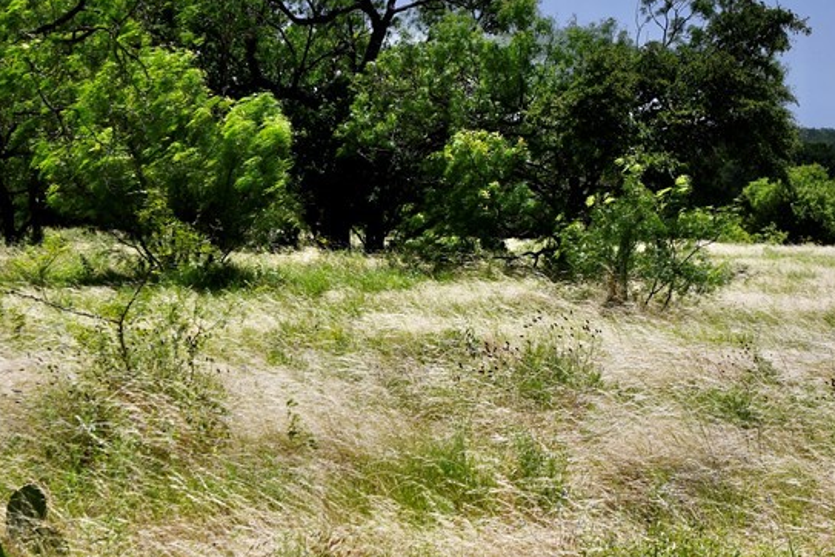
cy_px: 151
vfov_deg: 14.8
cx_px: 649
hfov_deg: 21.9
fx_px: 2134
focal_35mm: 92
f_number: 9
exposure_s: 1/320
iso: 100
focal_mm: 31
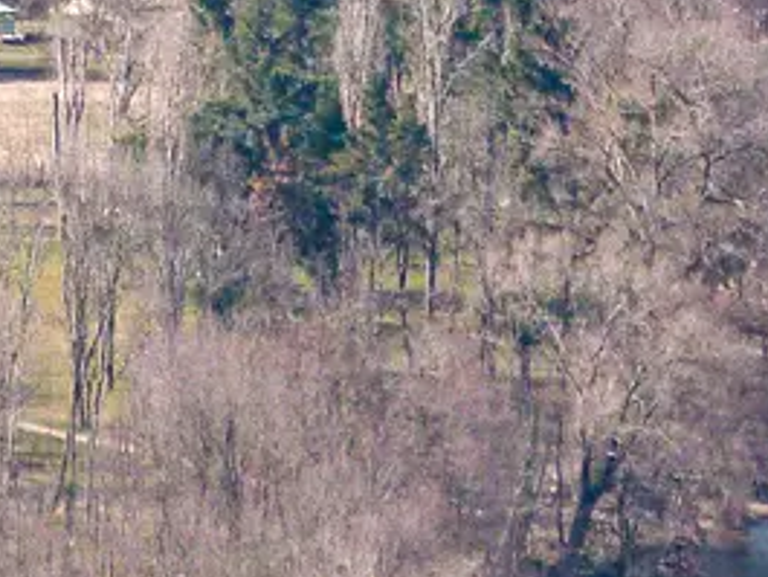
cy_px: -536
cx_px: 270
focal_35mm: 1341
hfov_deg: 1.5
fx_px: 29765
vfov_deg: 1.1
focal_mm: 50
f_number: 4
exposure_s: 1/500
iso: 125
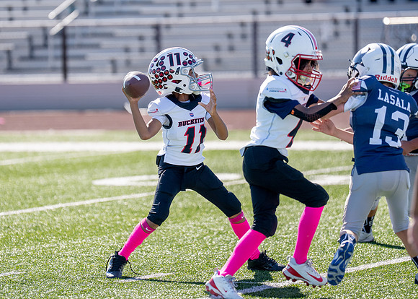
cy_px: 110
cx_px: 167
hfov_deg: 8.0
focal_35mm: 252
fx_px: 2987
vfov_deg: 5.7
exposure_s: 1/4000
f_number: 2.8
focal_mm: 176
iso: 320
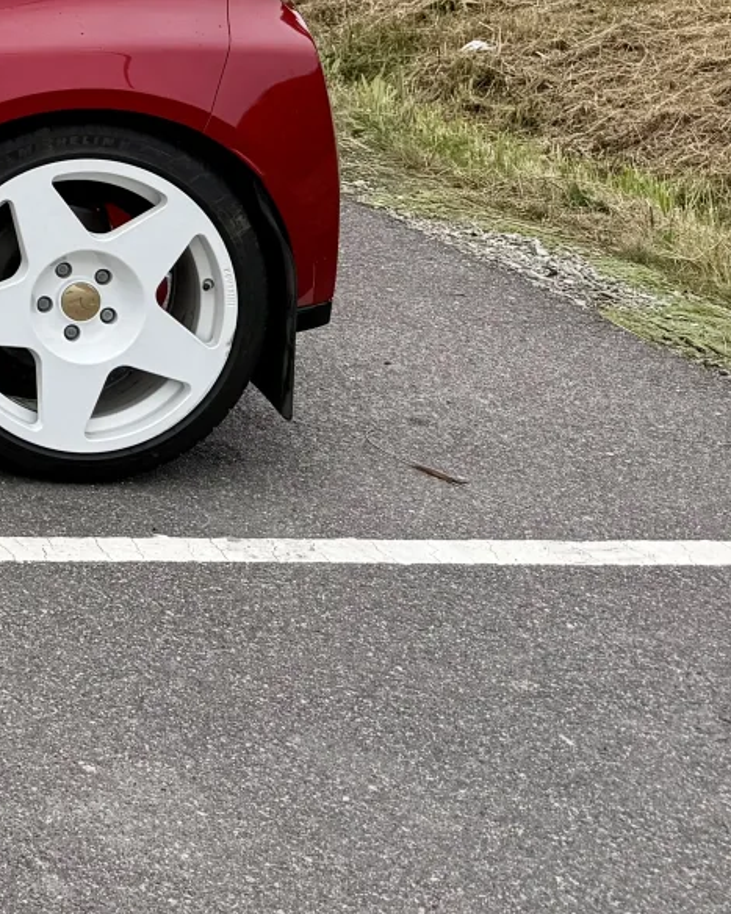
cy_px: -113
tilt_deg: -5.0
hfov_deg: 16.0
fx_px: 2083
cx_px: -690
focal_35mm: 77
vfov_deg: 23.1
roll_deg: -0.5
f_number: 1.78
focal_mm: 6.76
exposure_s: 1/1091
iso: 80
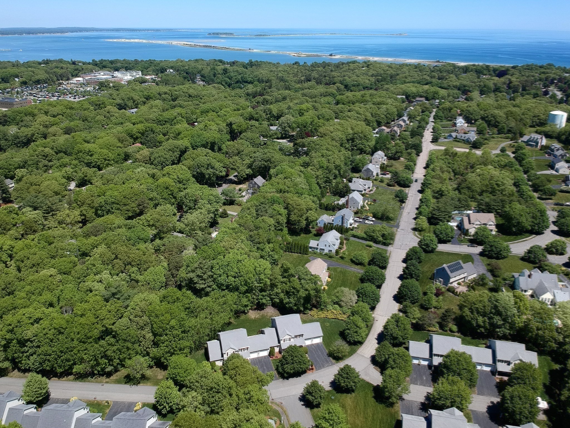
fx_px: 412
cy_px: 214
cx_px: 285
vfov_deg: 54.9
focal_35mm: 25
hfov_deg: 69.4
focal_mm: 4.49
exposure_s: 1/800
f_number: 2.6
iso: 100
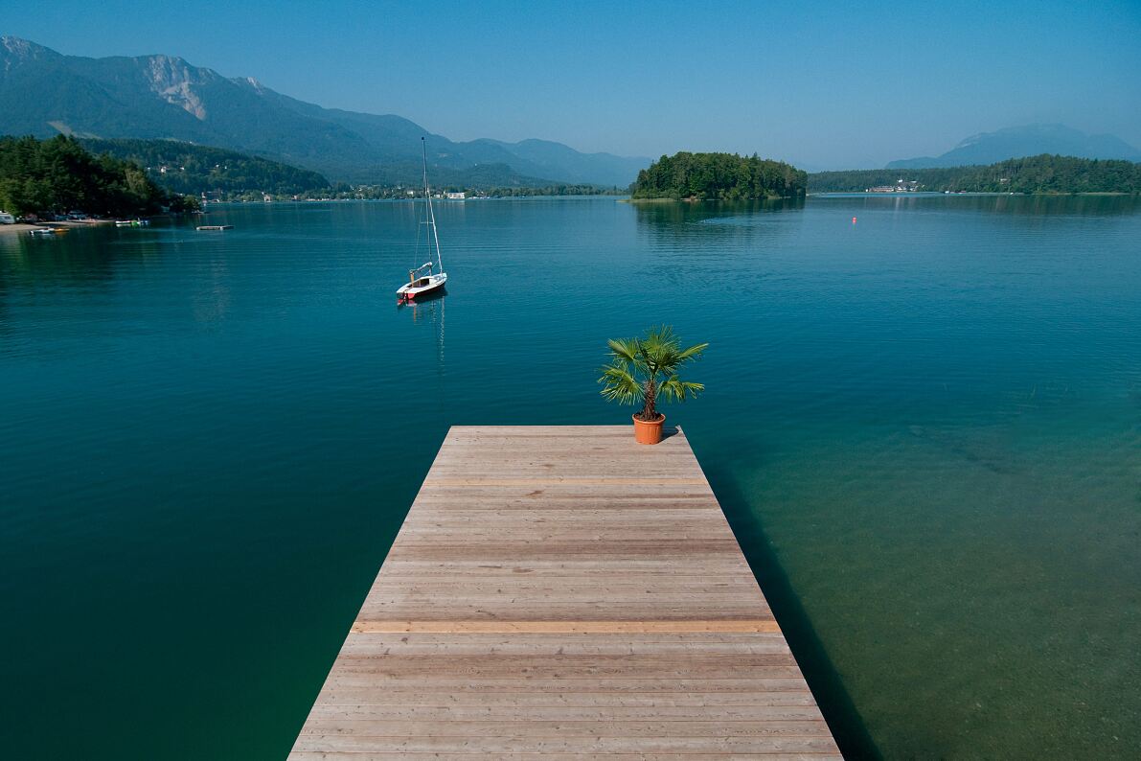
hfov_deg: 90.0
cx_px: 570
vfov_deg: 67.4
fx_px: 570
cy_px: 380
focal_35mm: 18
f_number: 5.6
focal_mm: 12
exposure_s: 1/2000
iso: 200
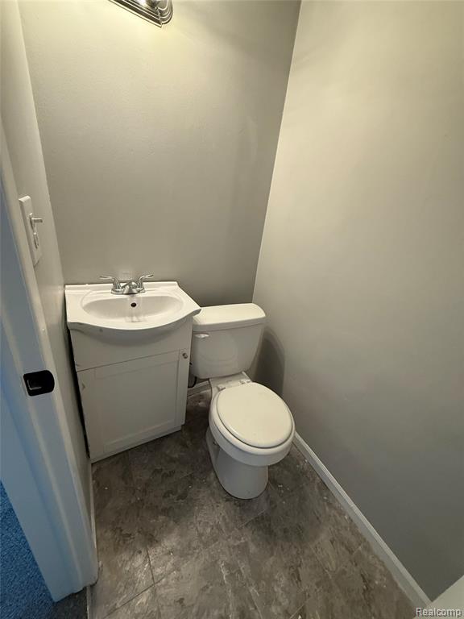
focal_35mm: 14
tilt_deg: -24.0
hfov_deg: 85.7
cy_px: 310
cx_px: 232
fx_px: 250
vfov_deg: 102.1
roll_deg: -8.0
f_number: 2.2
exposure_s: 1/60
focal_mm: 2.22
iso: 320
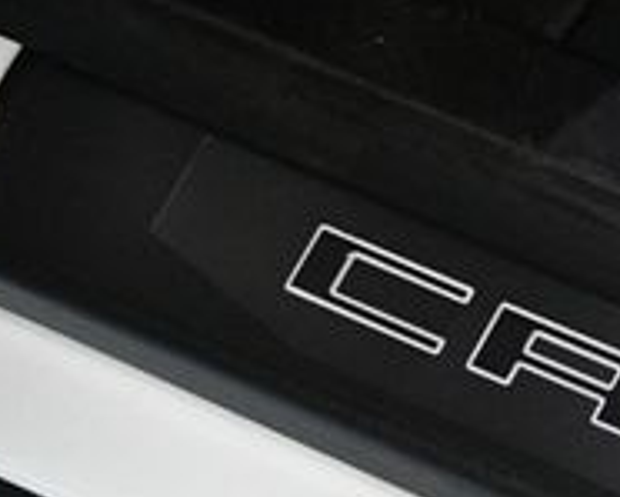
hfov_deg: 12.9
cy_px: 570
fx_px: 2552
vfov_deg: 10.9
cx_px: 1023
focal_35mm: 139
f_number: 4.5
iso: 3200
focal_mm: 29
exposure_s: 1/80
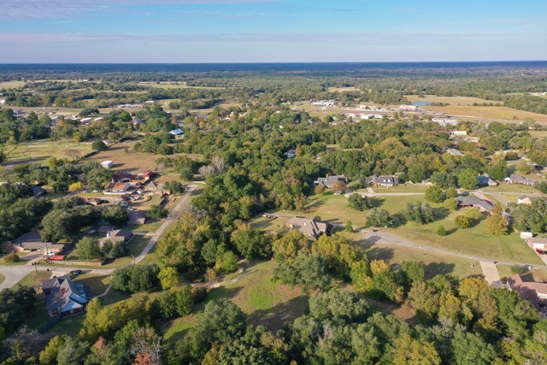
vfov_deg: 46.4
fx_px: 426
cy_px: 182
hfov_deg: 65.5
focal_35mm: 28
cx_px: 274
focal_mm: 10.26
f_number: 5.6
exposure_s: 1/320
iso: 100
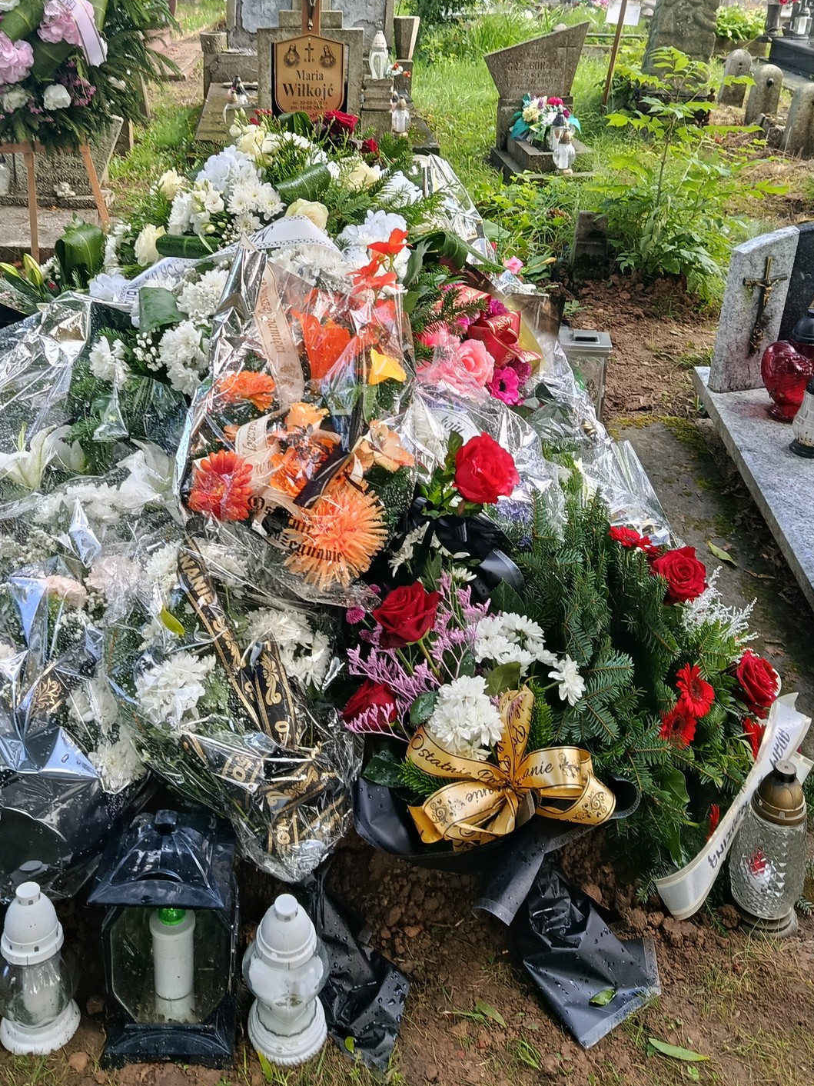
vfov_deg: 53.1
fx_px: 1066
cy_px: 382
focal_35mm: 34
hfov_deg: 41.5
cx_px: 312
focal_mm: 5.24
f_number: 1.7
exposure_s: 1/100
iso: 112
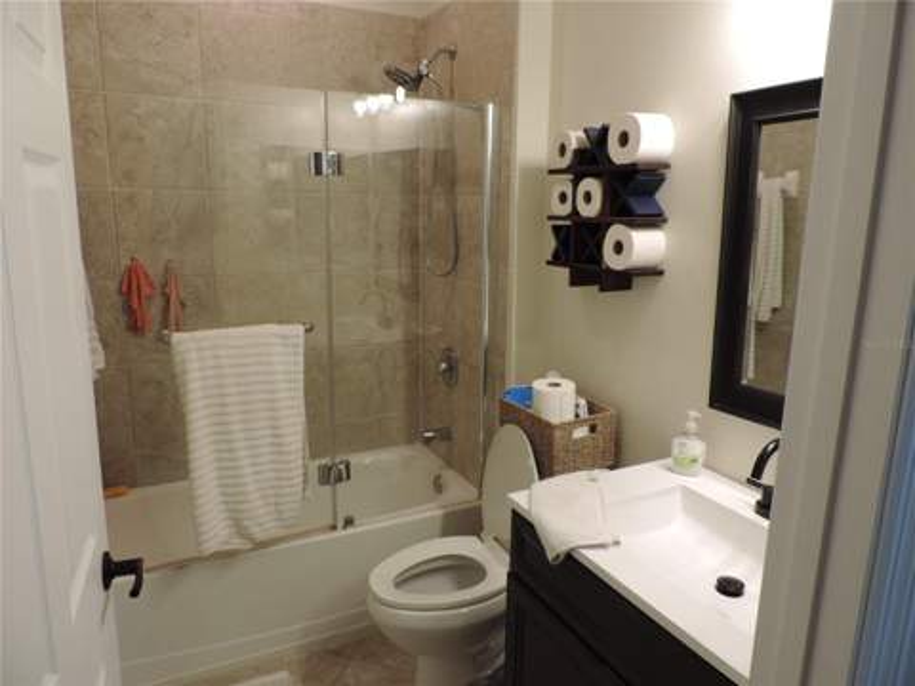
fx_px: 634
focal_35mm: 24
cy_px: 343
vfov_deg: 56.8
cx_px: 458
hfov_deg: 71.6
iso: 200
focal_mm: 4.3
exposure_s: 1/30
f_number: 3
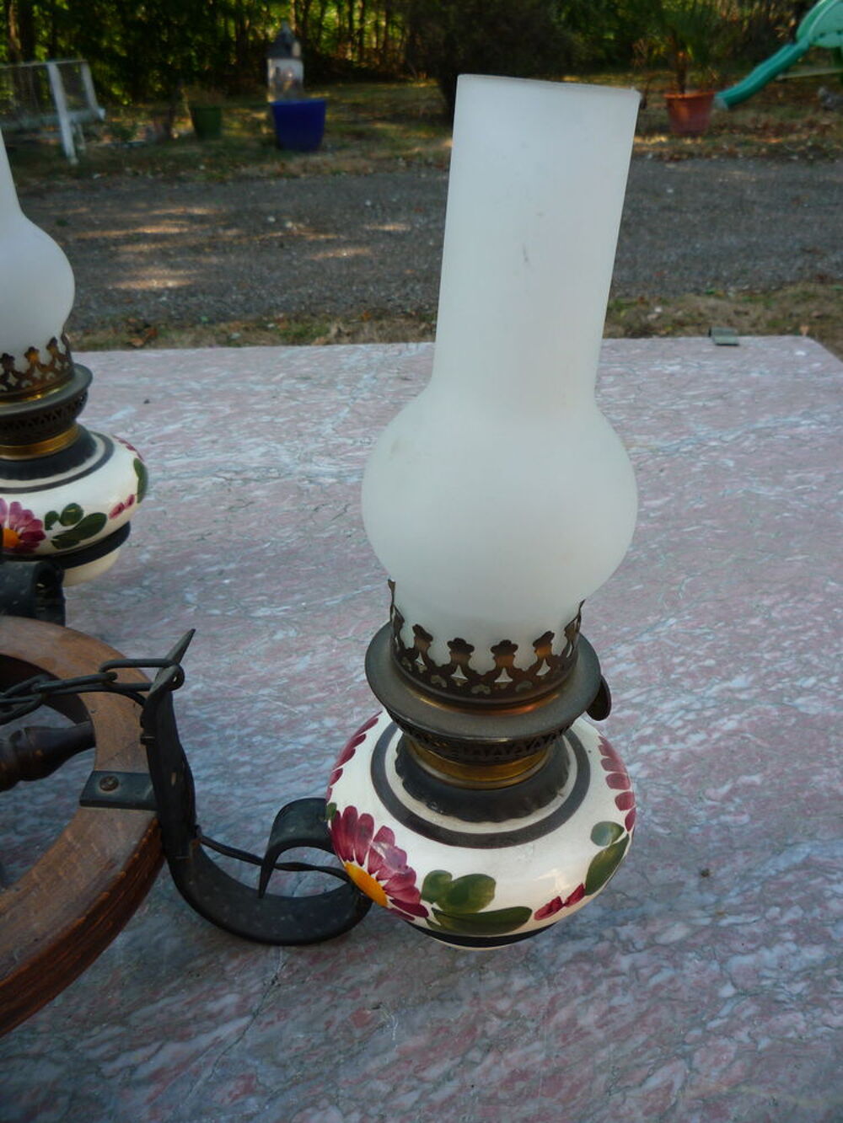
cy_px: 562
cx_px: 422
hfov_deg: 46.8
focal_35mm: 30
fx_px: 974
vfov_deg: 60.0
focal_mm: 5.2
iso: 100
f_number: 4
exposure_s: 1/100
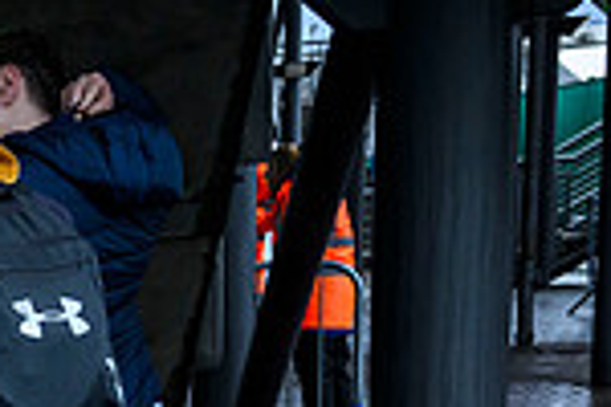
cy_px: 454
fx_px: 1578
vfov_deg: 14.4
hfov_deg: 17.6
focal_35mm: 93
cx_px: -501
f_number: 3.5
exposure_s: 1/800
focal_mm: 24
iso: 3200
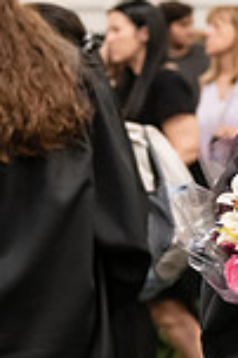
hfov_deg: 8.5
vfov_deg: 13.4
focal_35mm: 153
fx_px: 1521
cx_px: 471
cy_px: 88
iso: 2000
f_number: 3.2
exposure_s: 1/160
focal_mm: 40
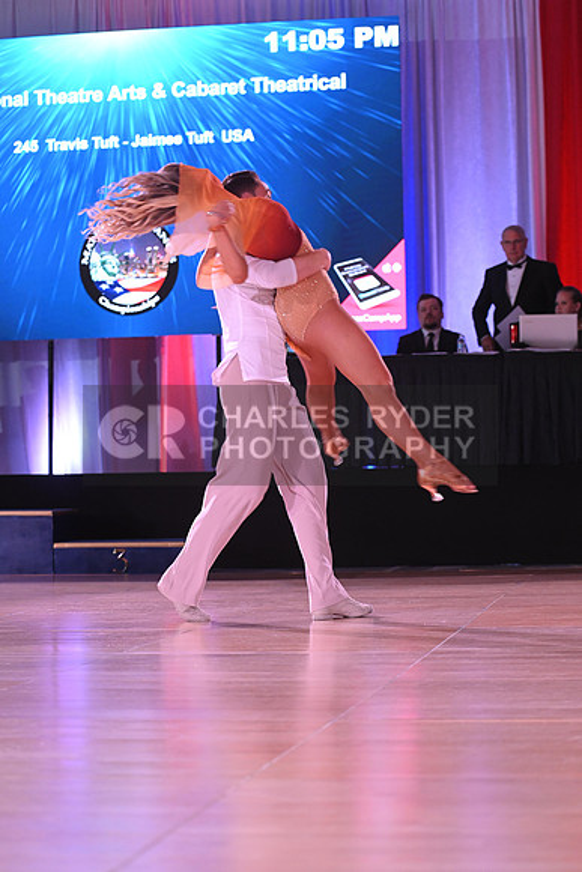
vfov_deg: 23.6
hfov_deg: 15.9
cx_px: 291
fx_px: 2084
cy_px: 436
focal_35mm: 86
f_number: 4.5
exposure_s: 1/200
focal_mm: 86
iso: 1600
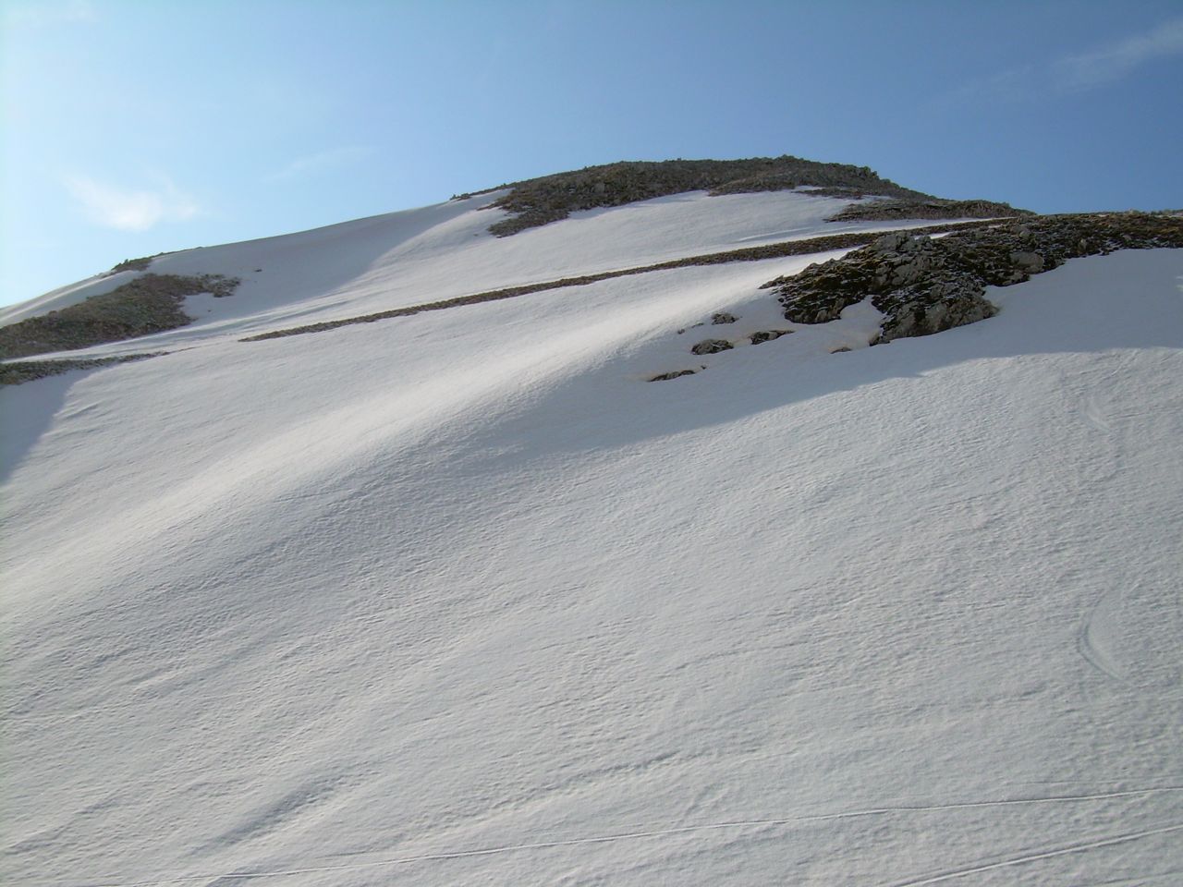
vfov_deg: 37.7
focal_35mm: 38
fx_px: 1299
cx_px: 592
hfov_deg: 49.0
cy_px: 444
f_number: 4.6
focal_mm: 6.3
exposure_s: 1/841
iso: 50
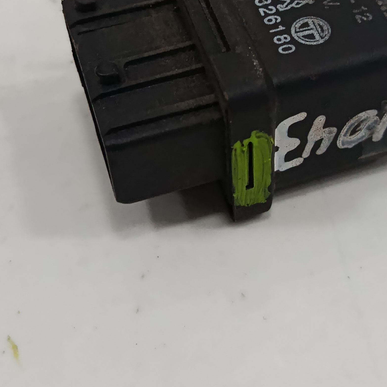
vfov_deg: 25.1
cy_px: 95
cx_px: 233
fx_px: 860
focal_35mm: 68
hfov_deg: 25.3
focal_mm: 5.24
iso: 922
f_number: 1.7
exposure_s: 1/100
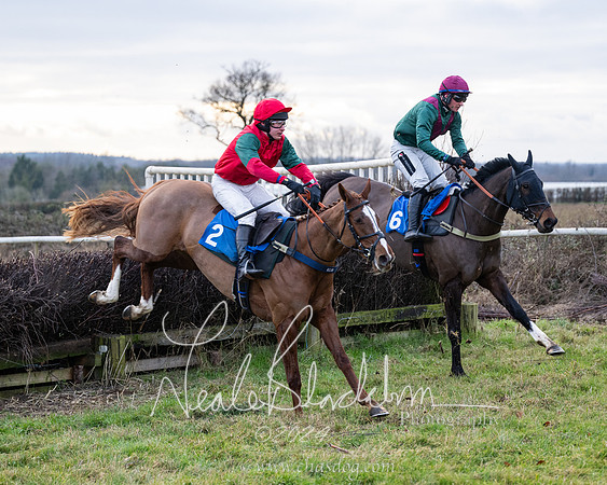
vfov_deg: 13.5
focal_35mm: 114
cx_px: 314
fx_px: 2052
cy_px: 219
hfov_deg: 16.8
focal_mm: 82
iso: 800
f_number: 2.8
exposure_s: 1/1250
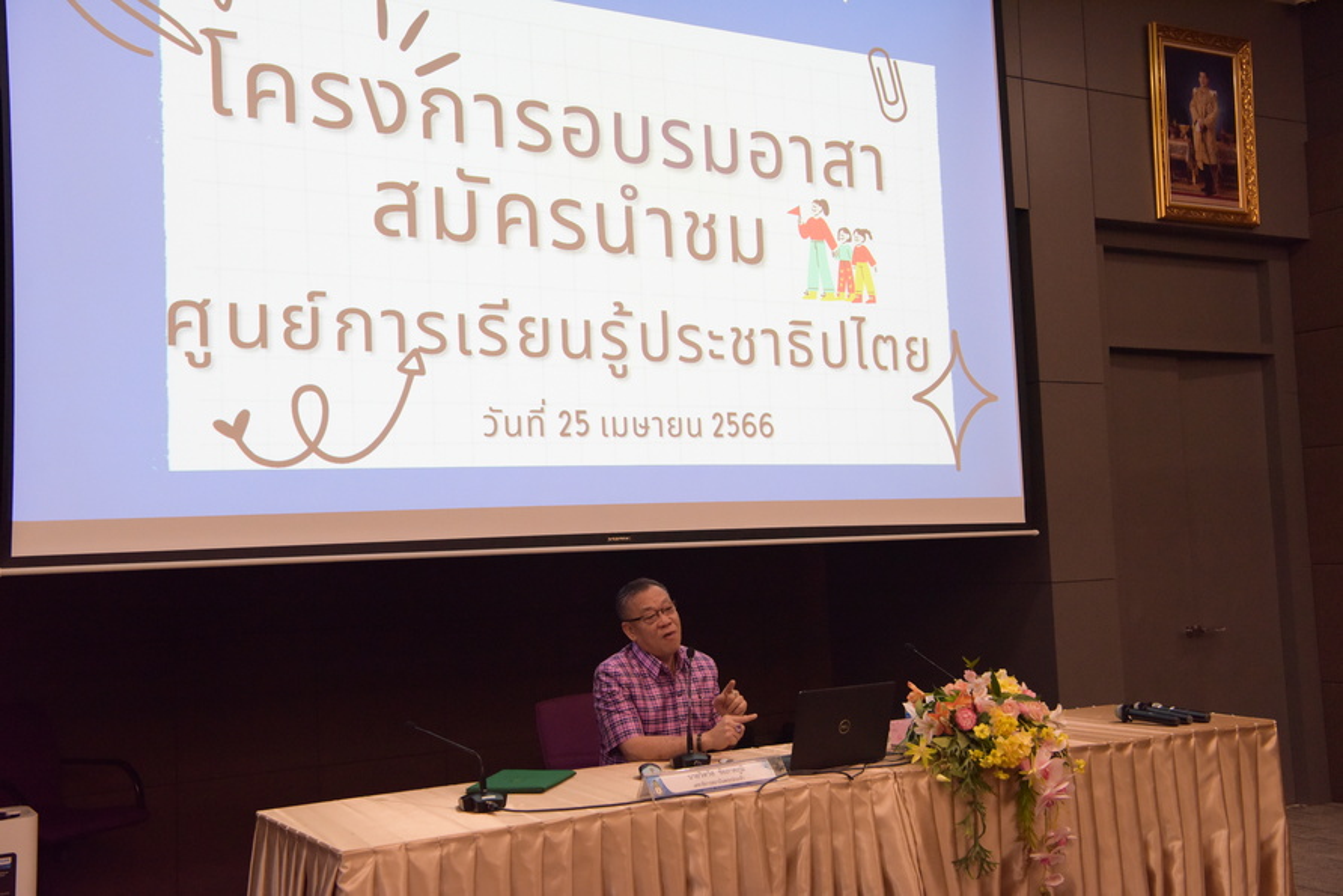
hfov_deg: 48.5
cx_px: 672
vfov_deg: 33.4
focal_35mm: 40
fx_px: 1492
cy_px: 448
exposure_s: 1/200
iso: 5000
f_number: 7.1
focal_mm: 40
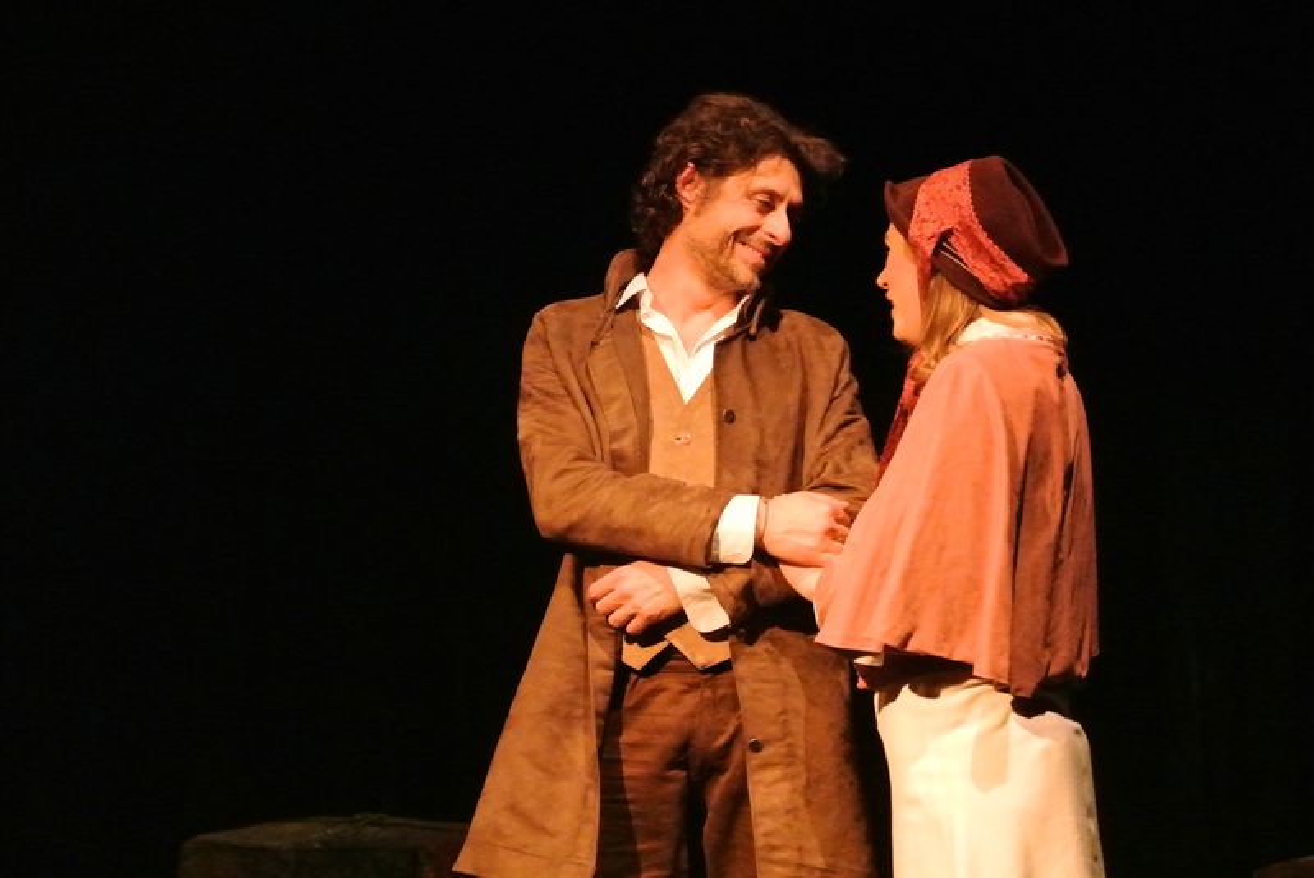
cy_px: 439
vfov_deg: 12.8
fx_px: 3909
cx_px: 657
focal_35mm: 107
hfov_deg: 19.1
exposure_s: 1/80
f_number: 3.8
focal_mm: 39.8
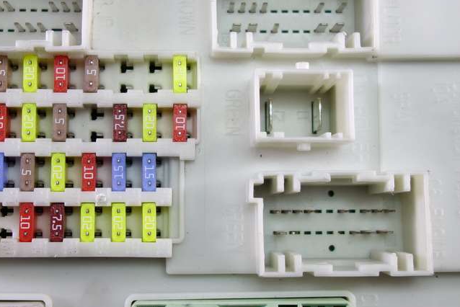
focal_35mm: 60
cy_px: 104
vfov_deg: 22.6
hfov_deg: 33.4
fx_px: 767
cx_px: 213
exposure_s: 1/80
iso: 125
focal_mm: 10.4
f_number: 2
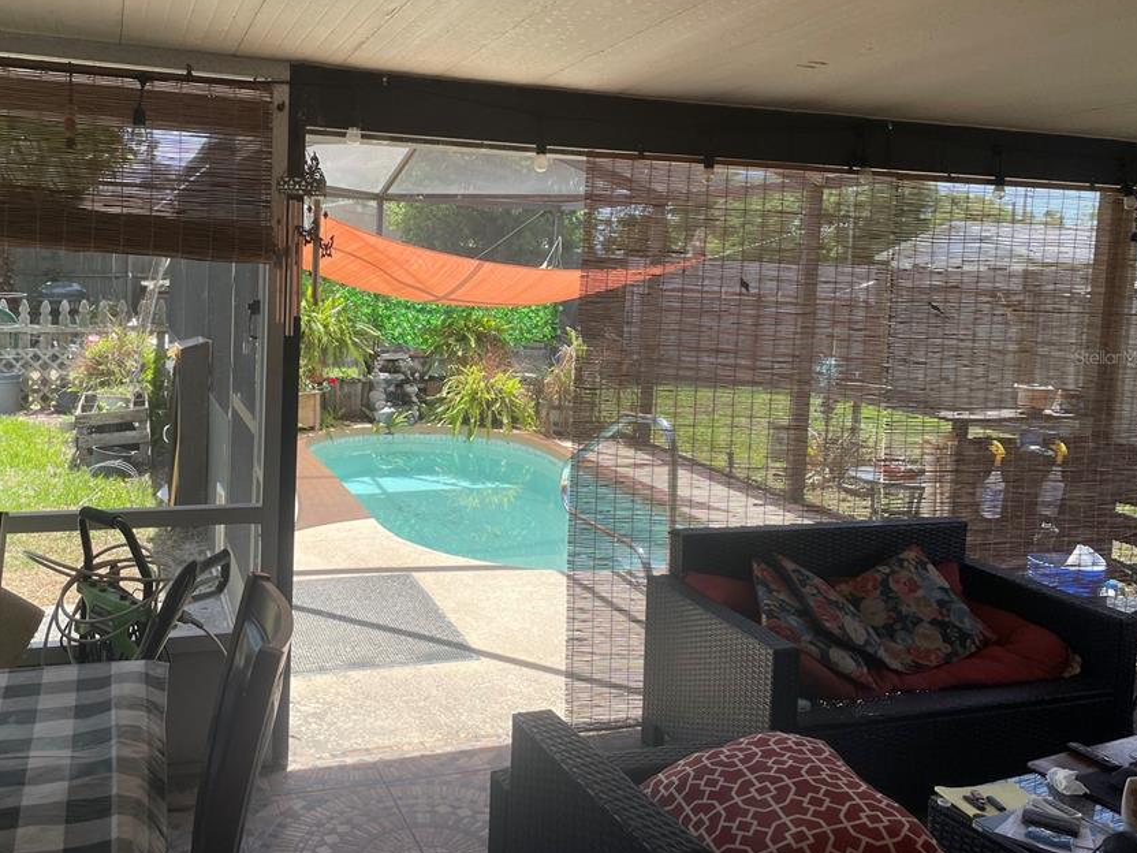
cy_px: 357
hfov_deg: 56.4
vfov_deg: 44.0
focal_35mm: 32
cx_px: 458
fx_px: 1051
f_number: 1.6
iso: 32
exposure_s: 1/475
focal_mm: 4.2
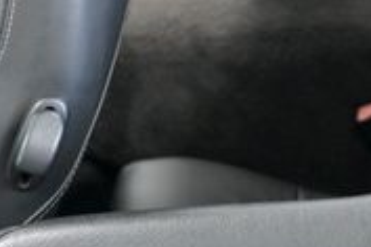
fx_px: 1041
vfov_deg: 13.0
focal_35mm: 101
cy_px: -91
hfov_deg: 20.1
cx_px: 281
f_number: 5
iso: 1250
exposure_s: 1/125
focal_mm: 28
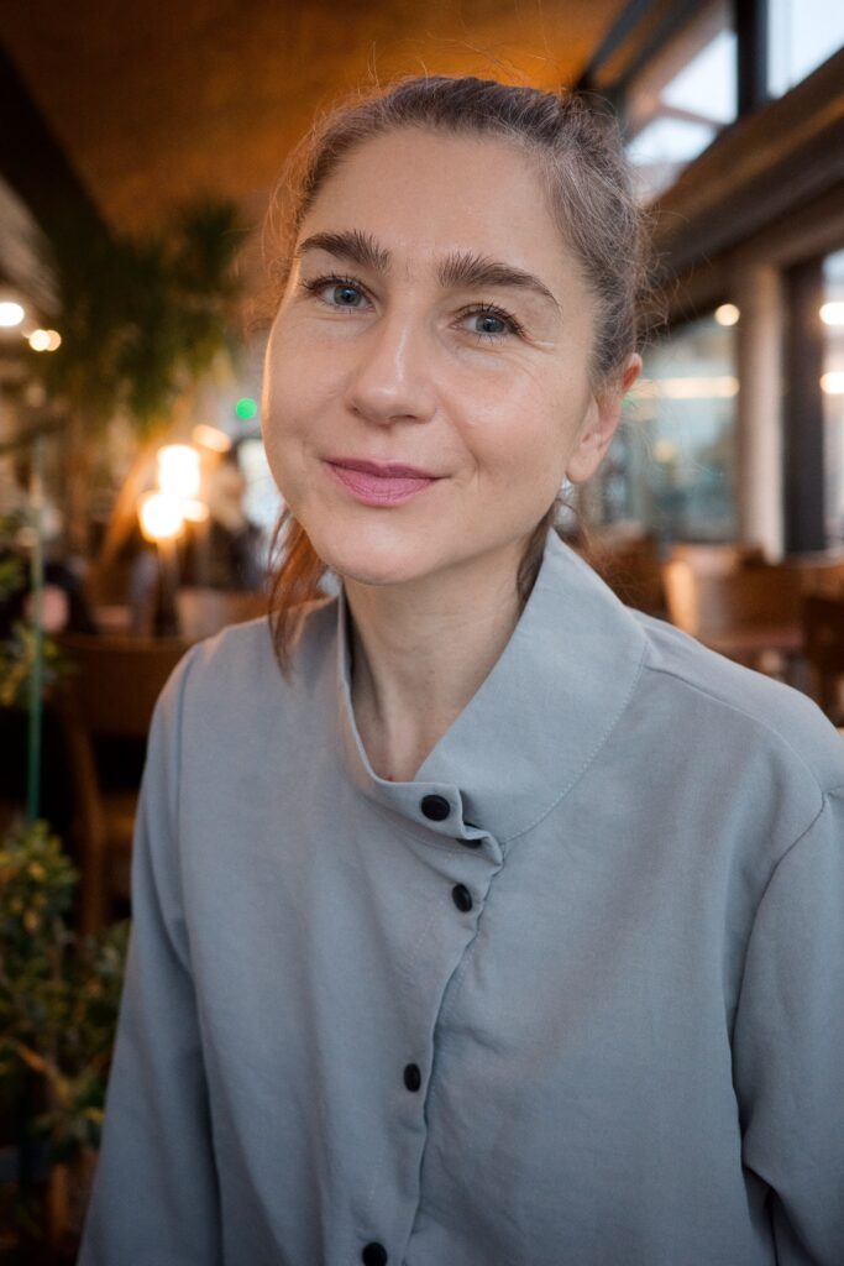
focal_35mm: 40
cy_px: 633
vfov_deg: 48.5
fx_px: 1406
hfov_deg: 33.4
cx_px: 422
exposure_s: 1/50
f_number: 2.8
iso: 1600
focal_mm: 26
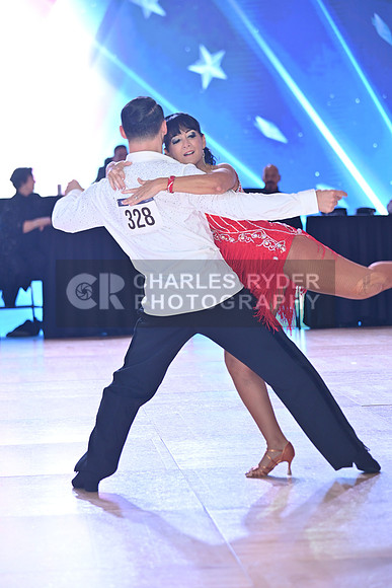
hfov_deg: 11.4
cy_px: 294
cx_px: 196
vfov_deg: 17.1
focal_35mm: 120
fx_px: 1959
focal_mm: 120
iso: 1250
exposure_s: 1/200
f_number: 10
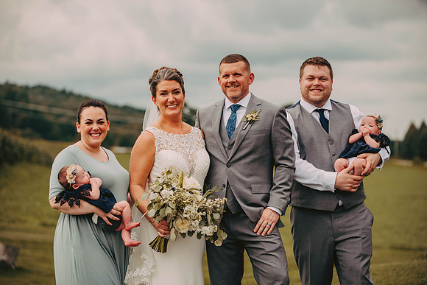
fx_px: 1246
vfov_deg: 13.0
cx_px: 214
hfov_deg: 19.5
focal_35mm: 105
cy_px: 142
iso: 200
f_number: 2.8
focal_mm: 105
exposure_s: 1/1250
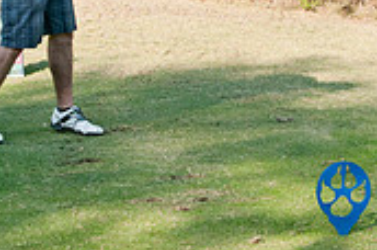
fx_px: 1484
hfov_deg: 14.5
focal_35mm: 142
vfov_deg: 9.5
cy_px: -71
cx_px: 158
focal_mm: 28
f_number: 6.3
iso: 250
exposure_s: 1/160
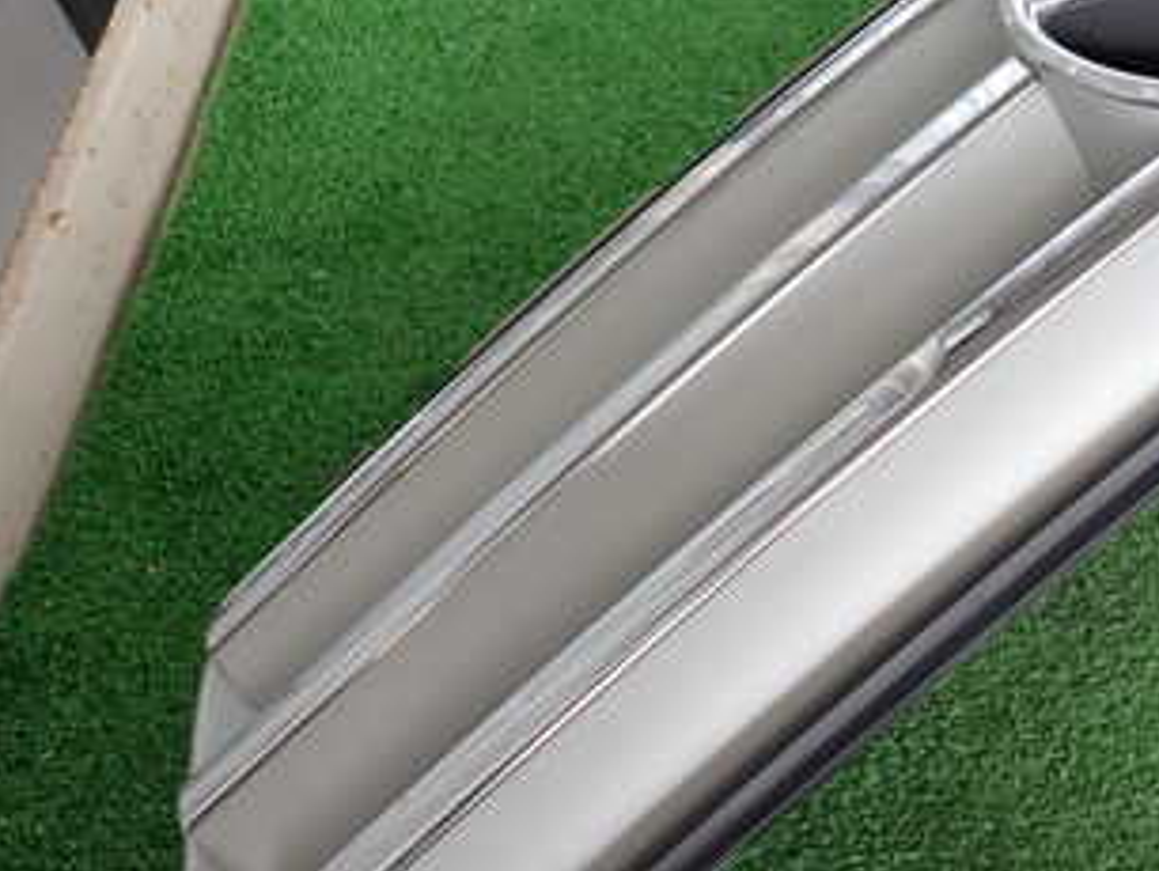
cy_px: 515
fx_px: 1642
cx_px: 1121
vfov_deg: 29.7
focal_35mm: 49
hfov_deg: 35.6
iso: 125
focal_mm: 4.5
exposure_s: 1/60
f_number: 2
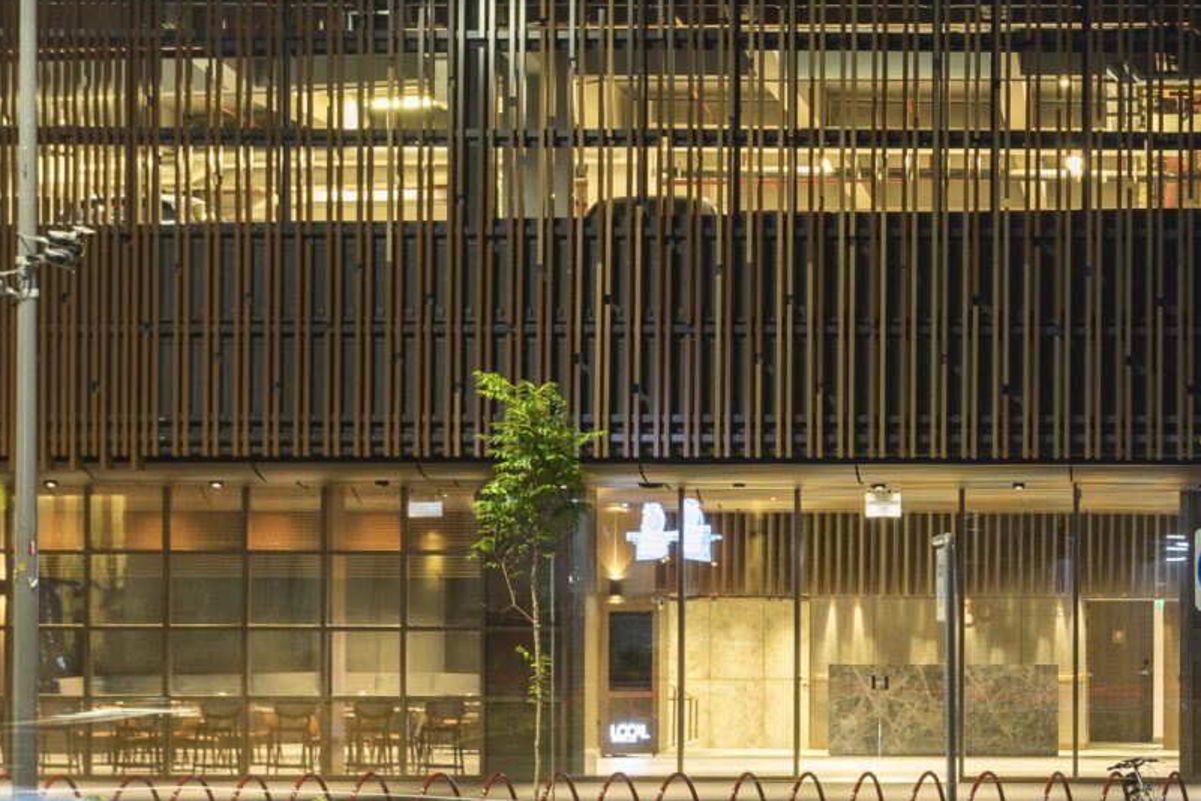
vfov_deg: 11.8
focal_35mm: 115
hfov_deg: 17.4
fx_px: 3836
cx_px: 1167
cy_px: 73
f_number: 8
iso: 100
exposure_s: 5
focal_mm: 36
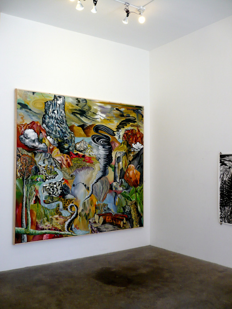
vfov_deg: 52.6
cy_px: 154
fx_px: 313
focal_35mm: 35
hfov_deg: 40.7
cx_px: 116
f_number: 2.8
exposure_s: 1/50
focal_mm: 5.8
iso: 100
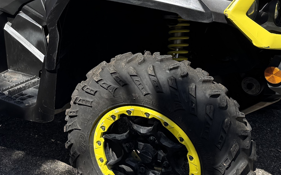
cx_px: 74
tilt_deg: -12.7
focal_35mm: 72
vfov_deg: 17.8
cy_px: 10
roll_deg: +0.5
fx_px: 551
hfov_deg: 28.2
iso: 80
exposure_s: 1/2506
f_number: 1.78
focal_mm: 6.76
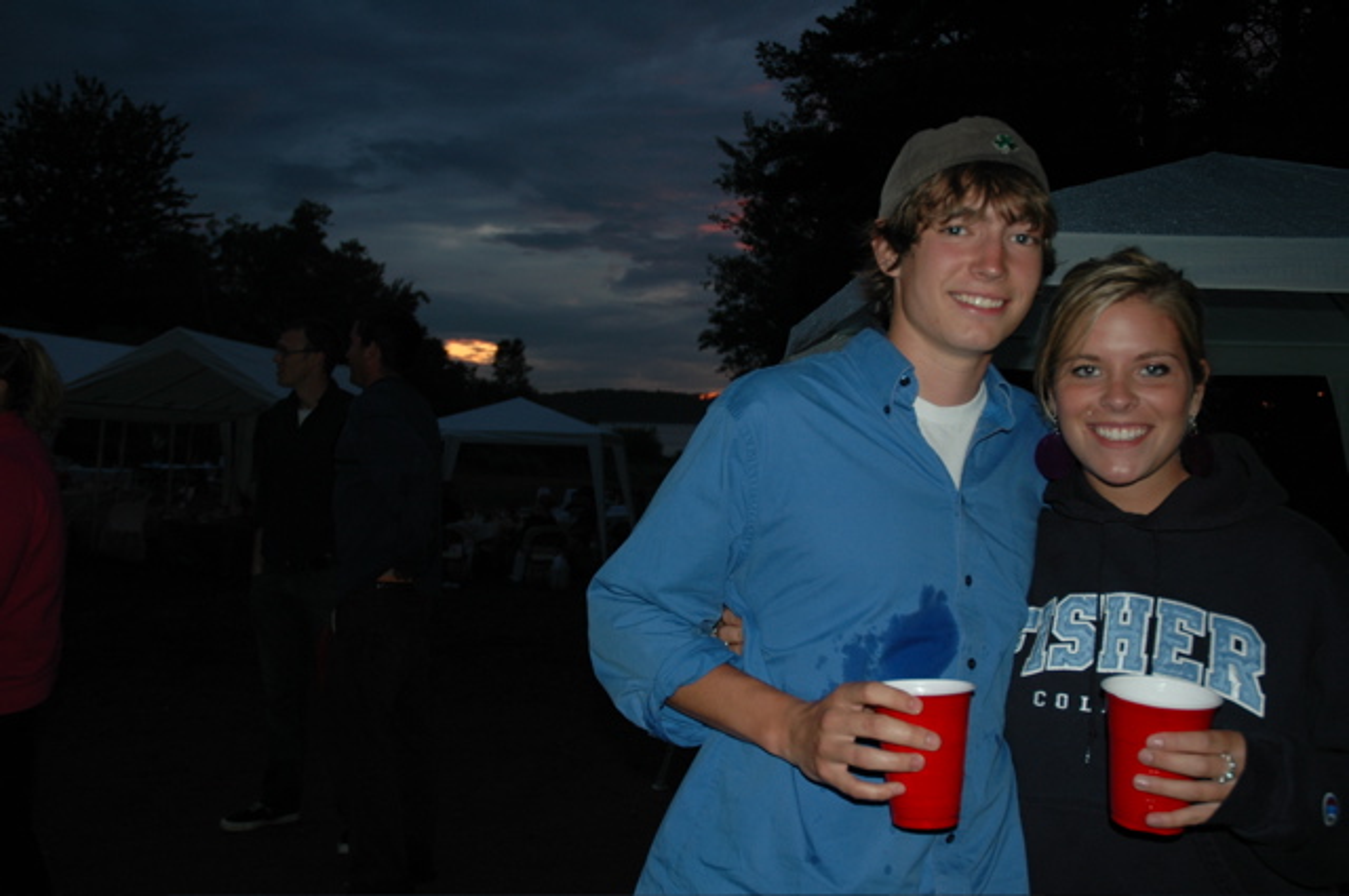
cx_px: 674
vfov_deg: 39.9
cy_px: 448
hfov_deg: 57.3
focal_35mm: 33
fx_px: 1235
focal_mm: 22
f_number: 3.8
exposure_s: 1/60
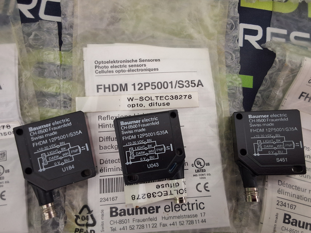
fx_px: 252
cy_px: 116
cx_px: 156
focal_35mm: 28
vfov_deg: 49.7
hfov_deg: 63.4
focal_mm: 2.91
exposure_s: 1/24
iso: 250
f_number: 1.9
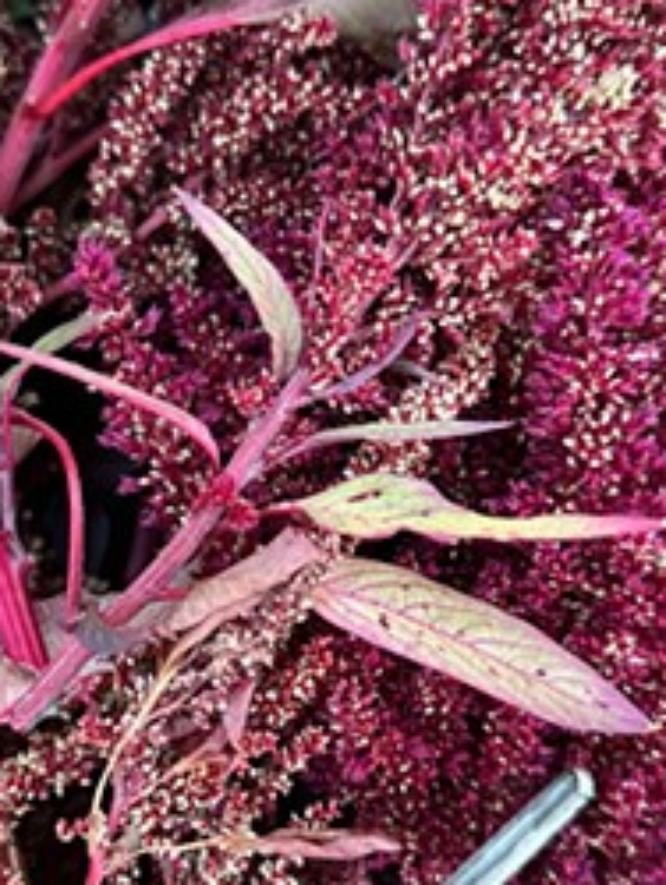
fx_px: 1178
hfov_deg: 31.3
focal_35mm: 46
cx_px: 223
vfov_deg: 41.2
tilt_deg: -85.5
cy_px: 474
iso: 1000
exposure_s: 1/55
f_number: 1.8
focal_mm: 6.9
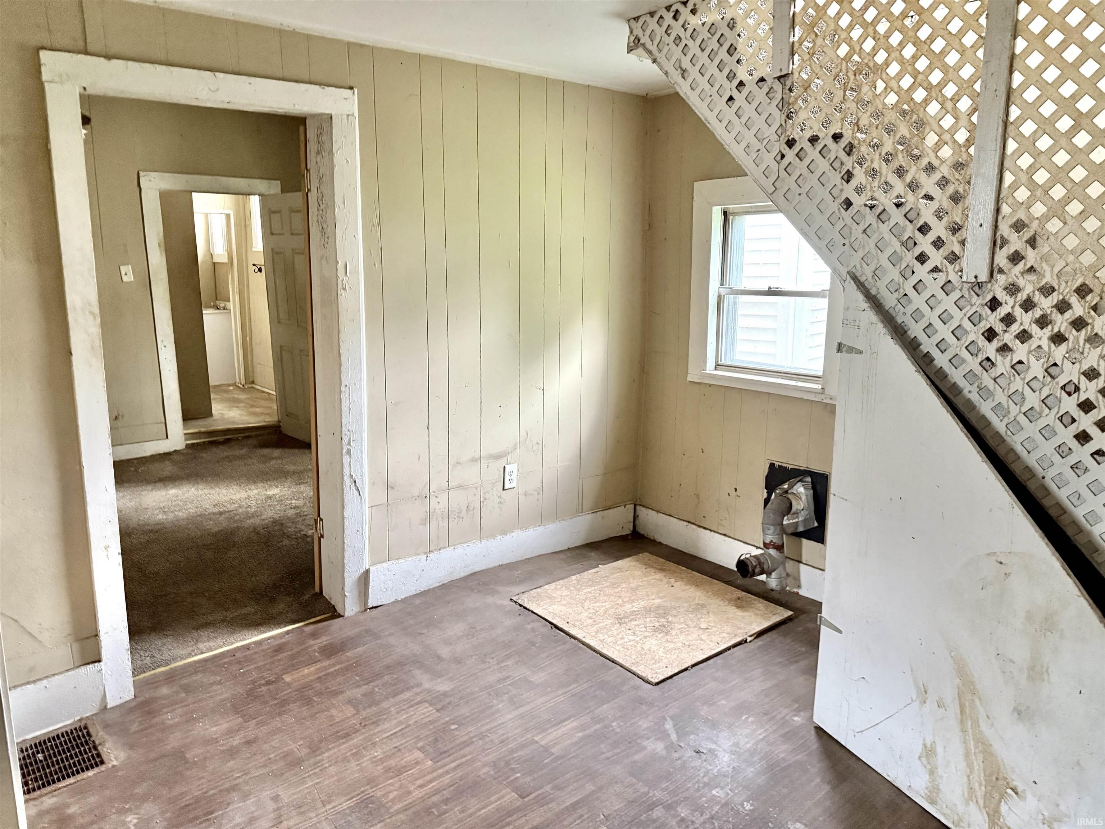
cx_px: 552
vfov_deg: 56.8
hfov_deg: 71.6
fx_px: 766
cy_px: 414
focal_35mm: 24
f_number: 1.78
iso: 800
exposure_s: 1/41
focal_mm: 6.76
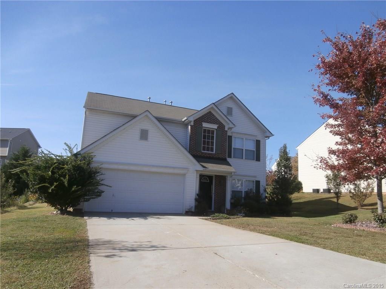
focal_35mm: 24
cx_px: 193
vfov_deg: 56.8
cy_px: 144
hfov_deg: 71.6
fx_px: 268
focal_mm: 4.2
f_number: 3
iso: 100
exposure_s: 1/1000
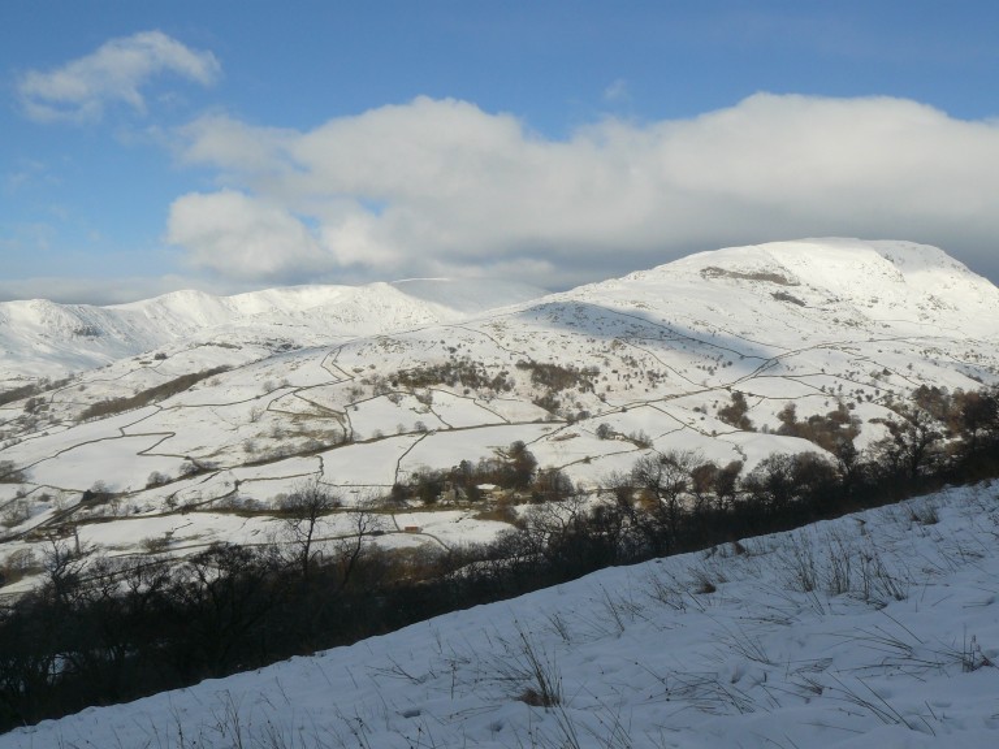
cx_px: 500
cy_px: 374
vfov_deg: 39.7
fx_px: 1039
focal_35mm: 36
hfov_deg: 51.4
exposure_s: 1/500
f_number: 7.1
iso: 100
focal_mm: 6
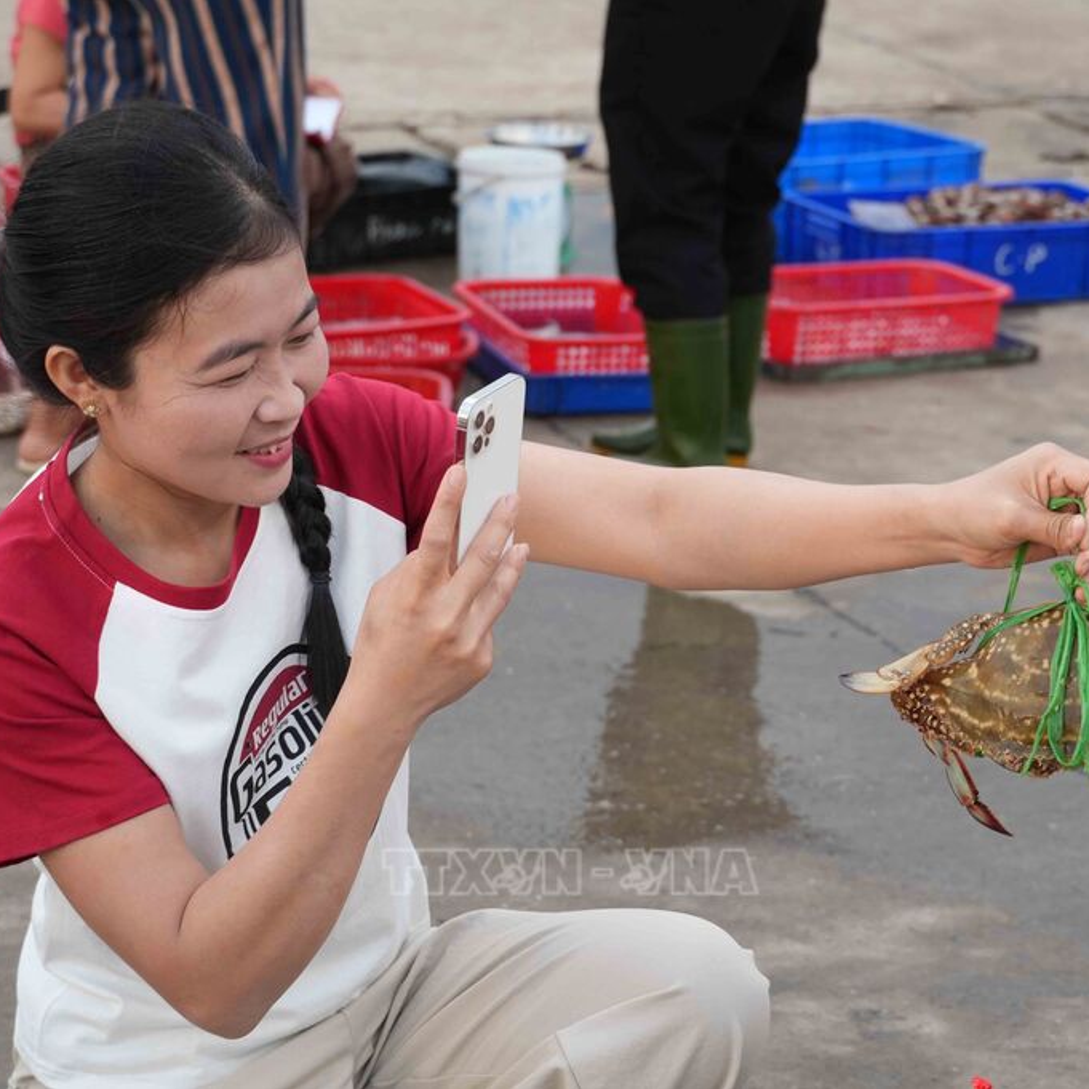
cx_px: 569
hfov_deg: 17.1
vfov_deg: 17.1
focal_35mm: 102
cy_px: 544
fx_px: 3618
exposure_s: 1/80
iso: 250
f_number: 5
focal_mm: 53
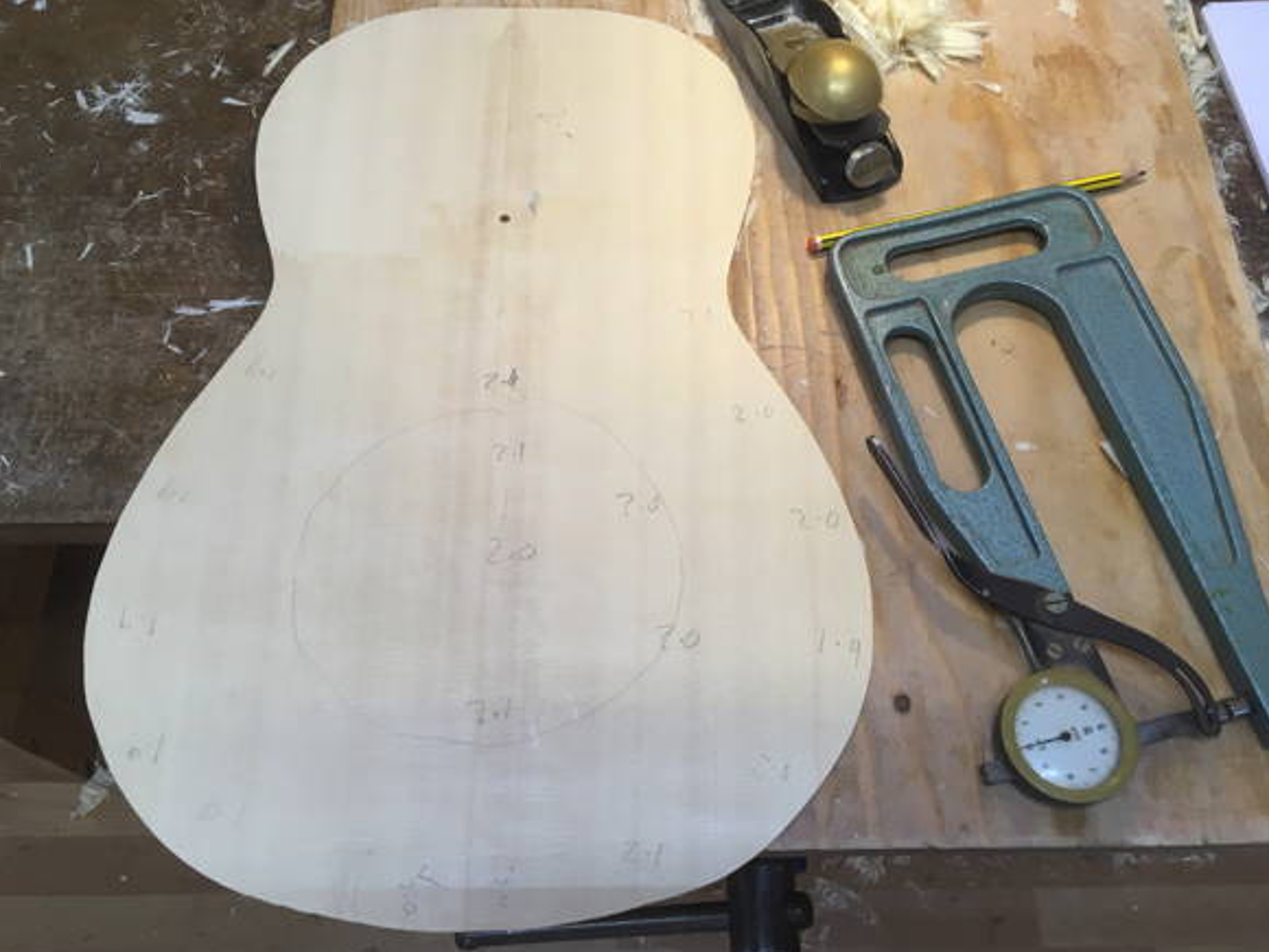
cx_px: 621
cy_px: 490
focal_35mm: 30
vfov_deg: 46.8
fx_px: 1100
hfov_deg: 60.0
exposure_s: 1/33
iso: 32
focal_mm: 4.15
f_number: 2.2
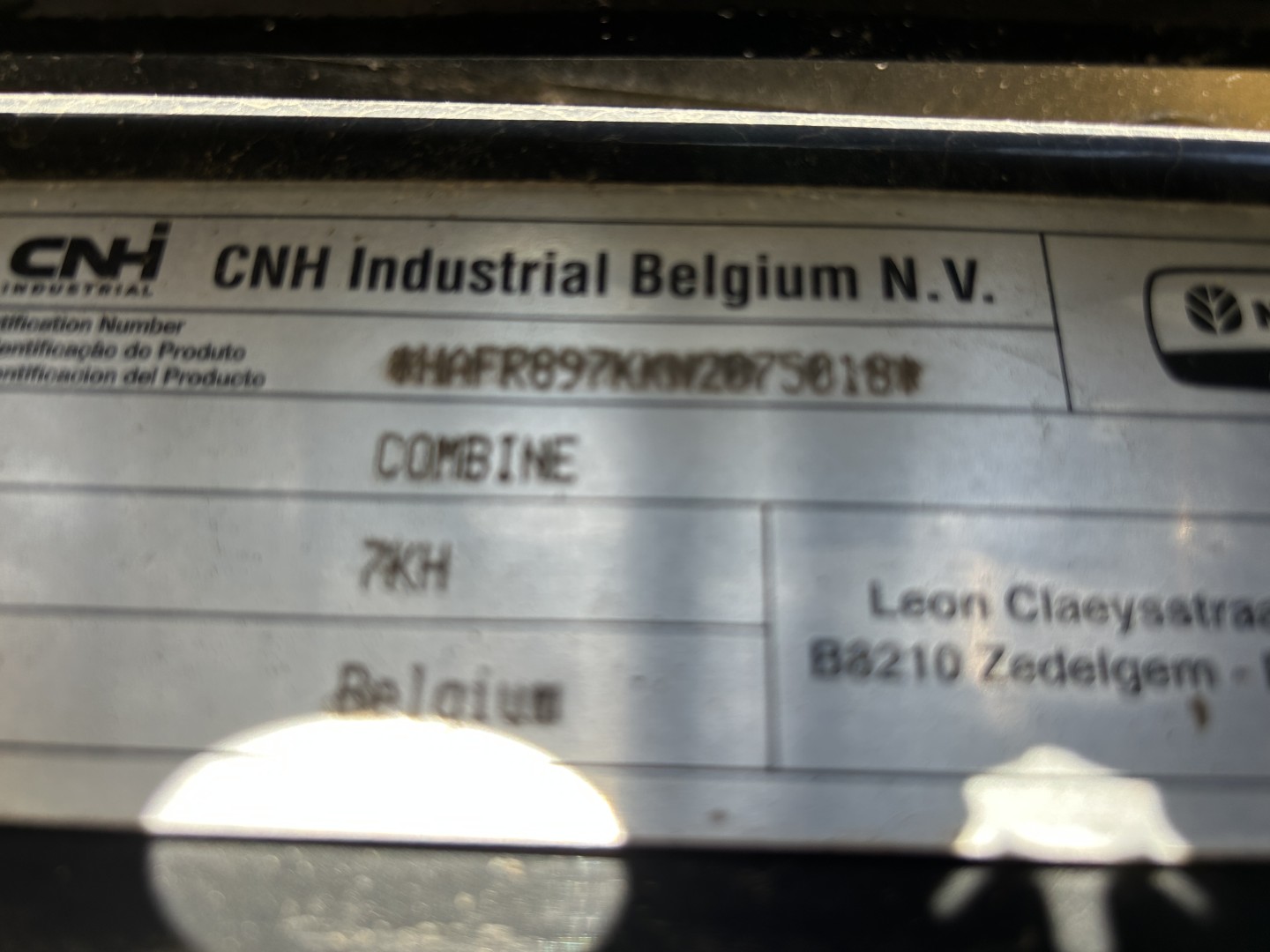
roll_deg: -2.1
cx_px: 635
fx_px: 954
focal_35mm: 26
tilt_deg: +23.5
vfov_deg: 53.1
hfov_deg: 67.3
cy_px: 476
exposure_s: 1/539
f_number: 1.5
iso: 50
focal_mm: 5.7
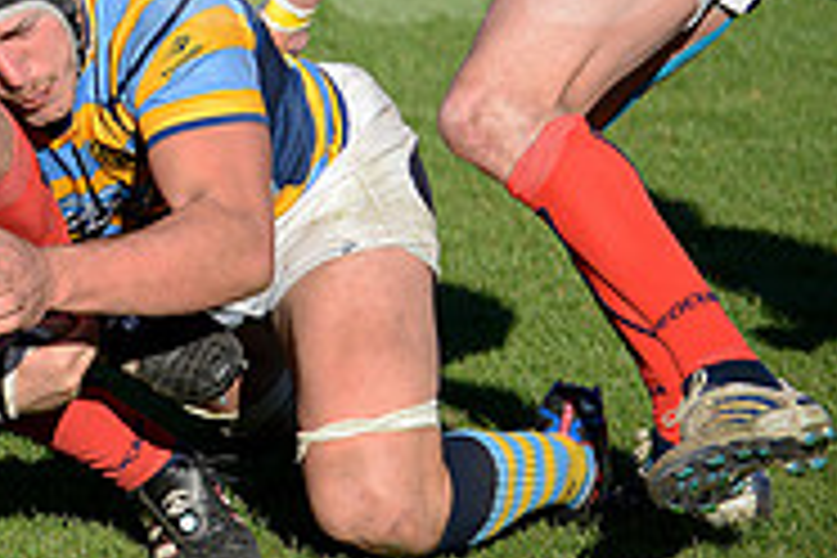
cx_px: -454
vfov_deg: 3.9
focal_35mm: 350
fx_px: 8137
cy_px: -128
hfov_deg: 5.8
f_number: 4.8
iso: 400
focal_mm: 112
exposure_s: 1/2000
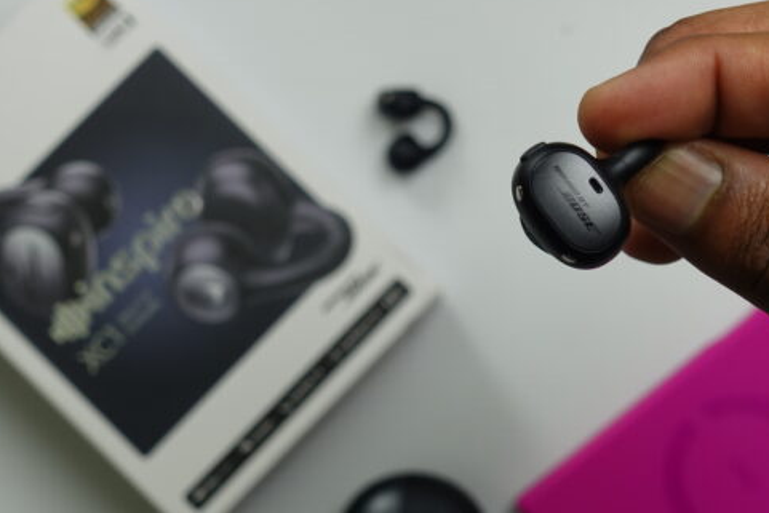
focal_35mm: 78
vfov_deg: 17.5
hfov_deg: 25.9
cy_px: 222
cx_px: 470
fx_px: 1667
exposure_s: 1/80
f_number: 4
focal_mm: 18.79
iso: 125
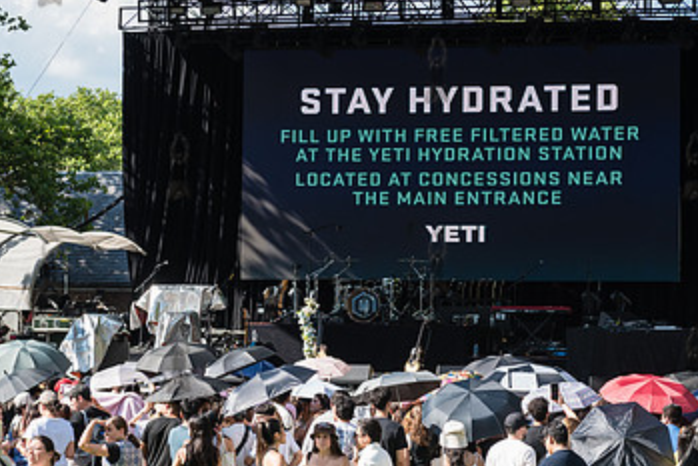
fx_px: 1804
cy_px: 261
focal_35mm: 93
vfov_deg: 14.7
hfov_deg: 21.9
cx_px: 436
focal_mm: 56
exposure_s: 1/1250
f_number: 4
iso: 500
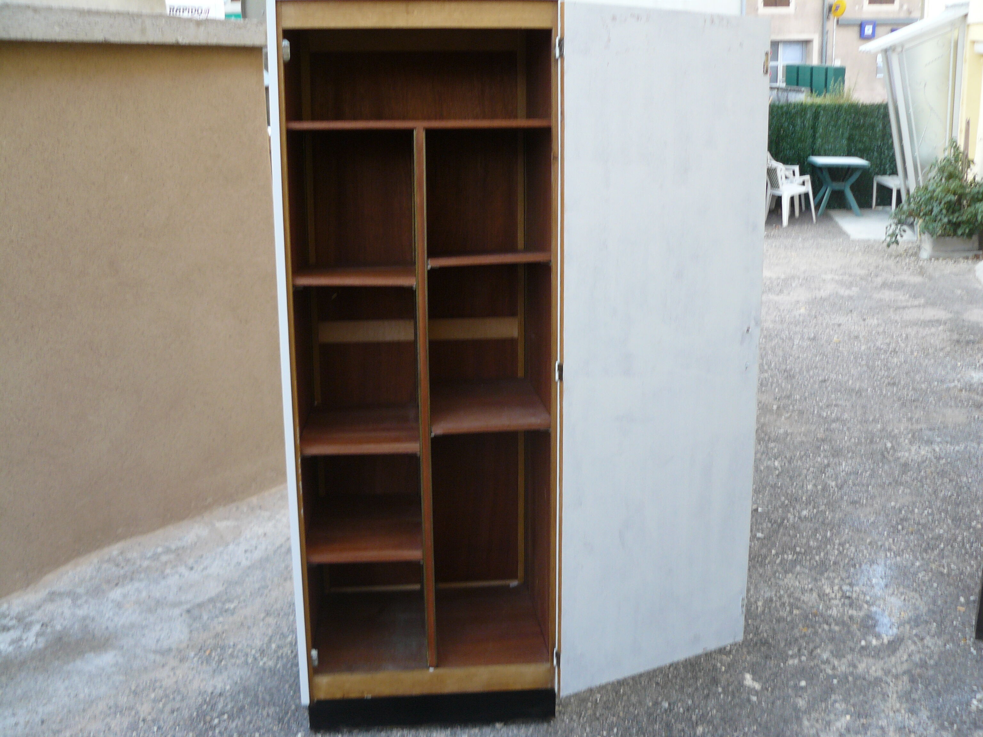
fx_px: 1022
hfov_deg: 51.4
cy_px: 368
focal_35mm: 36
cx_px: 492
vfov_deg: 39.7
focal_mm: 6
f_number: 2.8
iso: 100
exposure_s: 1/50
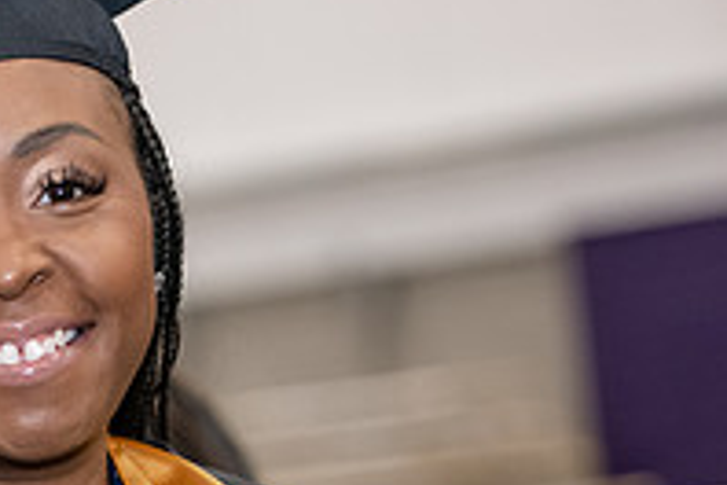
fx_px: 5432
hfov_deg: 7.6
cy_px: 509
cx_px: -129
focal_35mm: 269
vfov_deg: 5.1
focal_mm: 92
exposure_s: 1/200
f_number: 3.2
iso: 2000
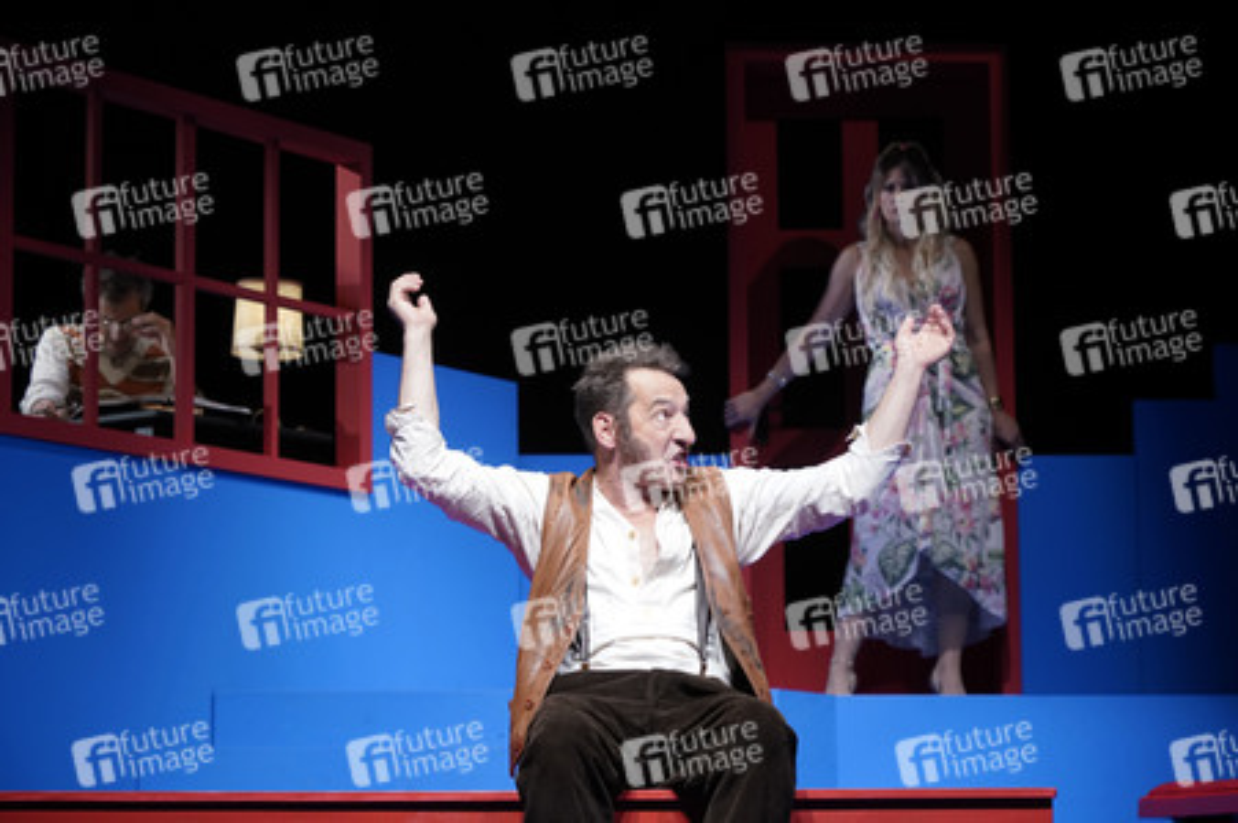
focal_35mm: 100
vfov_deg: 13.7
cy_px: 412
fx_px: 3436
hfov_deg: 20.4
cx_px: 619
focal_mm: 100
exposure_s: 1/400
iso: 2000
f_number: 5.6
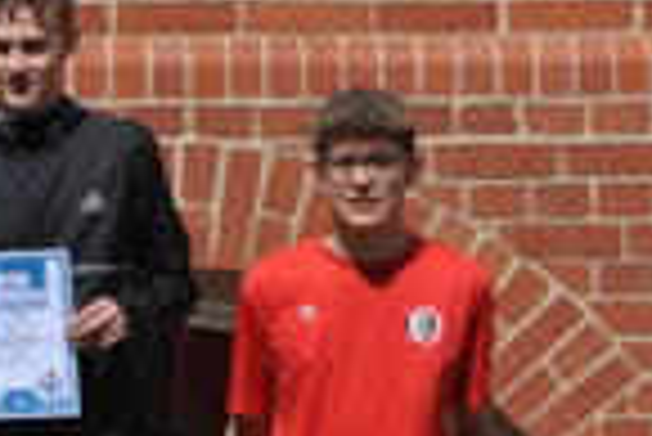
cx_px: 153
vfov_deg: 4.3
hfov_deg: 6.4
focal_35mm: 323
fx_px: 5856
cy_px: 364
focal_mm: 78
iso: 400
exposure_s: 1/2000
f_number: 7.1
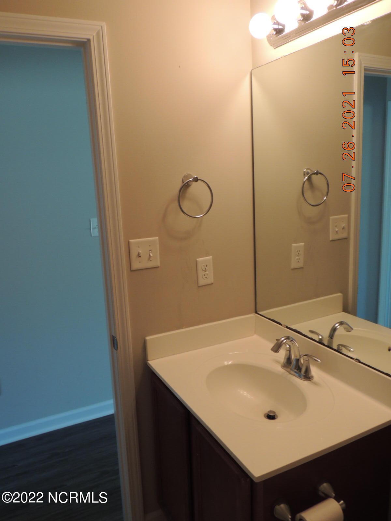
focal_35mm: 28
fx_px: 422
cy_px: 260
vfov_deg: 63.4
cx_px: 196
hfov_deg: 49.7
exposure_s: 1/30
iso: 220
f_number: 3.1
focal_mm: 4.9
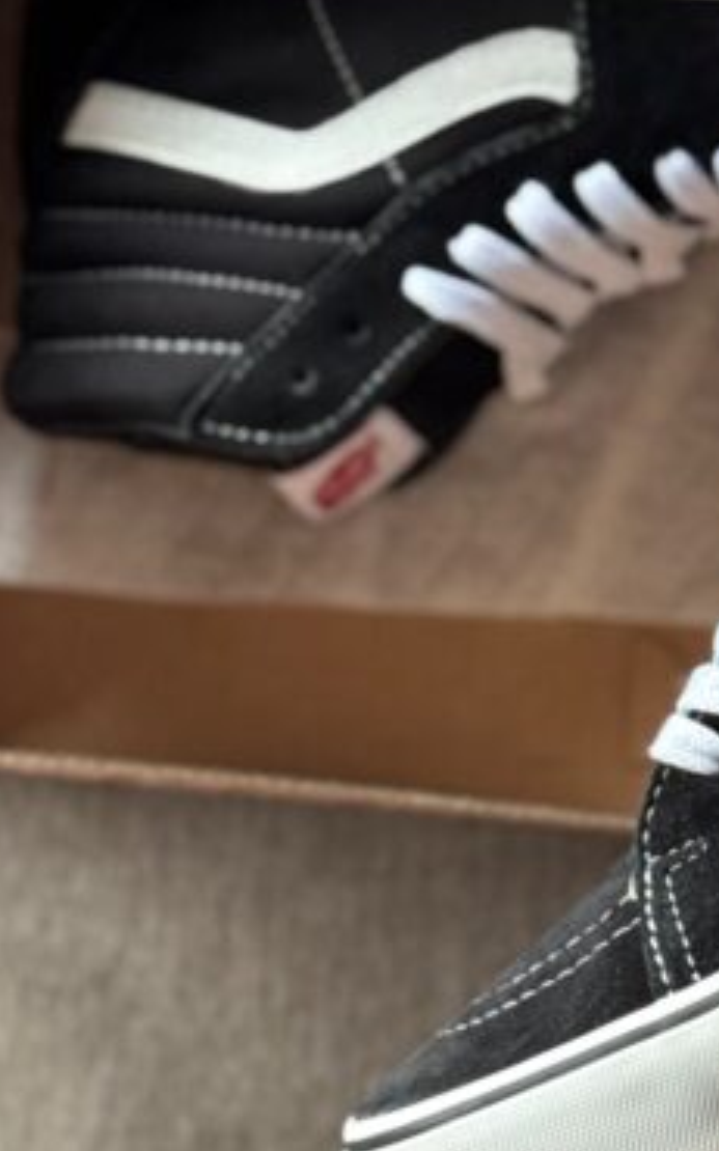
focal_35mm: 110
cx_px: 753
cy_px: 569
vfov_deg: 18.9
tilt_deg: -86.1
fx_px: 3451
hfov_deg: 11.7
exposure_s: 1/60
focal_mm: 6.76
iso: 160
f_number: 1.78
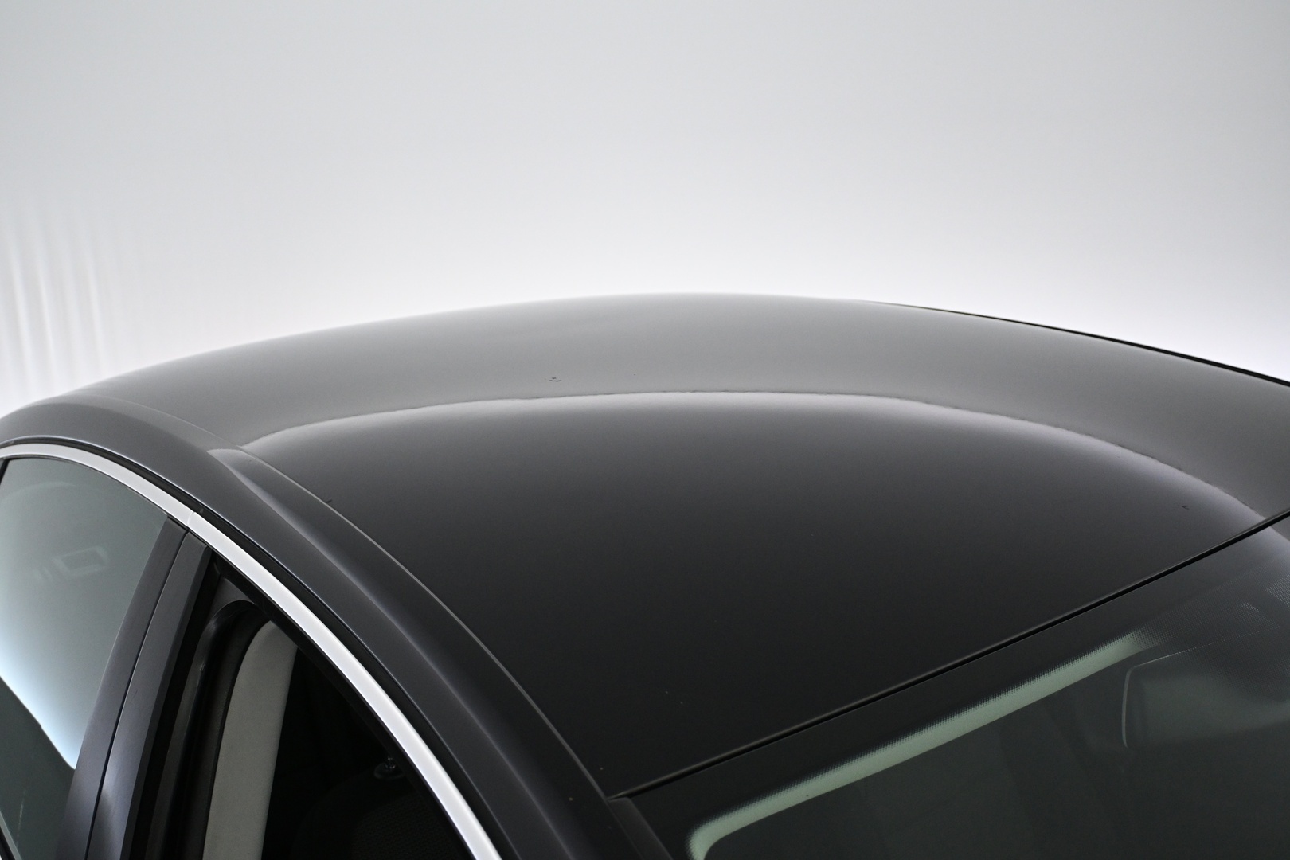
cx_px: 645
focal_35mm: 34
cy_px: 430
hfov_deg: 56.1
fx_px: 1209
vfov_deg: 39.1
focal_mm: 22.5
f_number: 4
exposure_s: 1/125
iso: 1600
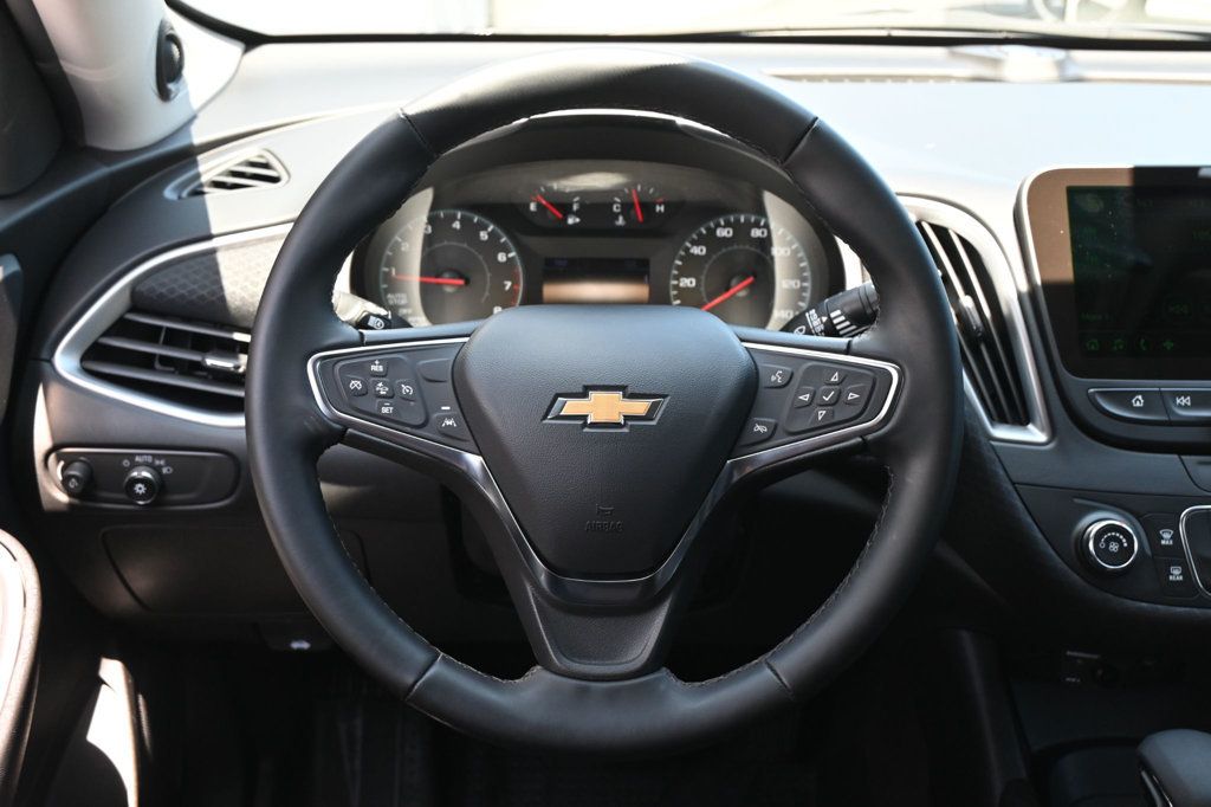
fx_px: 1412
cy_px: 404
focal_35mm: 42
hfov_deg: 46.4
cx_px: 606
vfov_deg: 31.9
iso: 560
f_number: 4.5
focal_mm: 28
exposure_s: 1/125
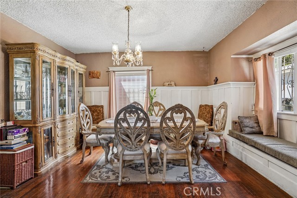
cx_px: 148
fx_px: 132
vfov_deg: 73.7
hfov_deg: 96.8
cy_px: 99
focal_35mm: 16
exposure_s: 1/10
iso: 400
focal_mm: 16
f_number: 8
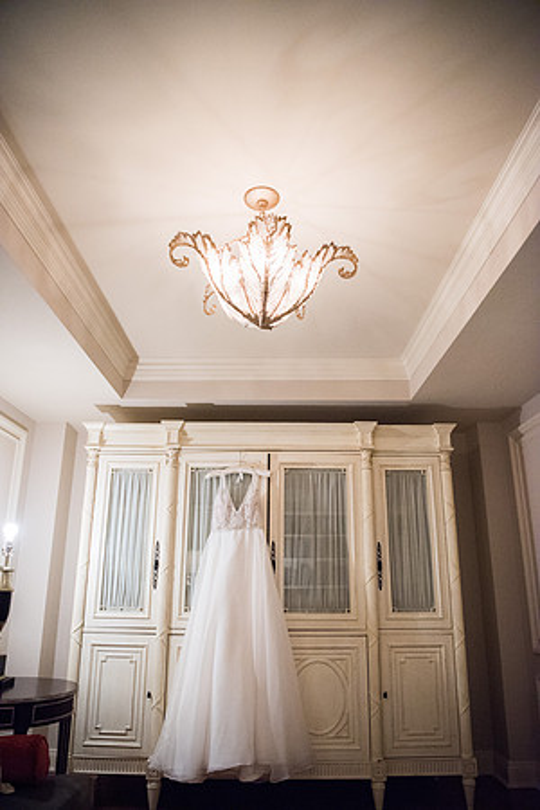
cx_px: 270
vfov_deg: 73.7
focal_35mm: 24
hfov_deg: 53.1
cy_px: 405
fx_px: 540
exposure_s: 1/250
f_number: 2.8
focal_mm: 24
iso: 4000
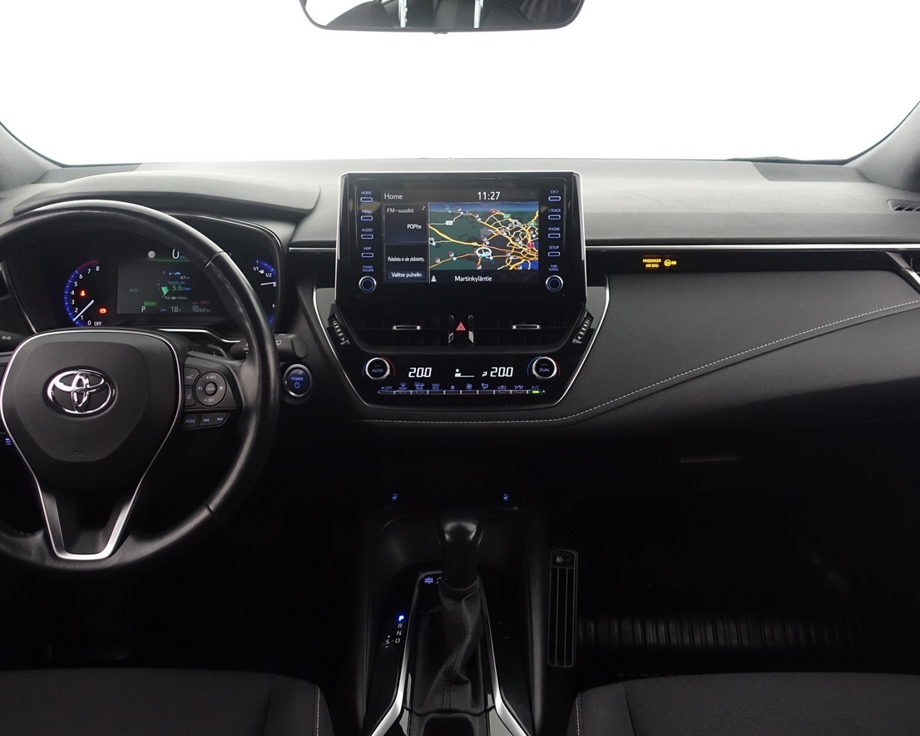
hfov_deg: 54.2
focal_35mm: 33
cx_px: 450
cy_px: 304
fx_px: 899
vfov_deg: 44.4
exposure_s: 1/30
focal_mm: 8.8
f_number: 2.5
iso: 1000
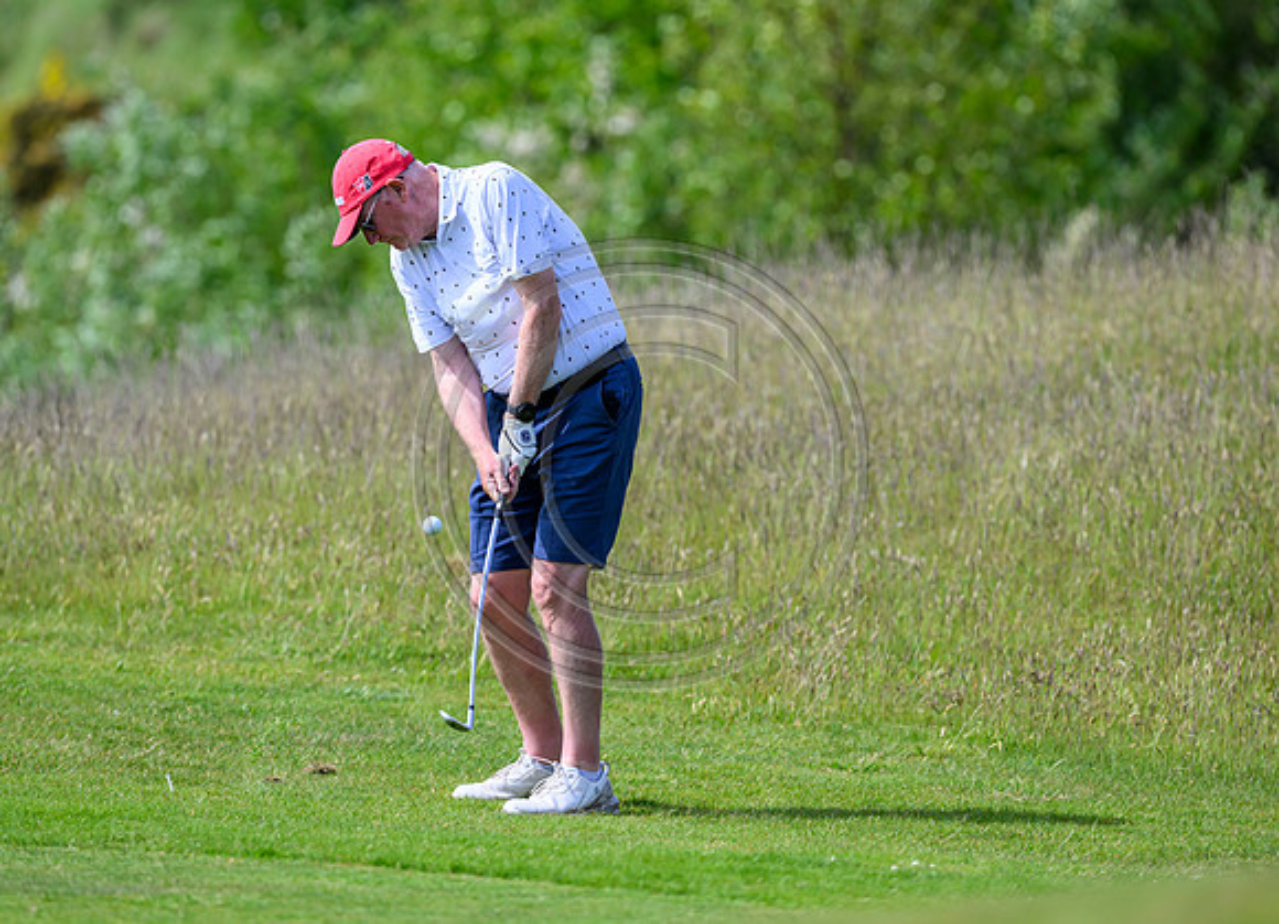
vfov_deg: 3.3
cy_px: 437
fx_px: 16226
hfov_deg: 4.5
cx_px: 549
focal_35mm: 445
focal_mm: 400
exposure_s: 1/4000
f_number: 4
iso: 500
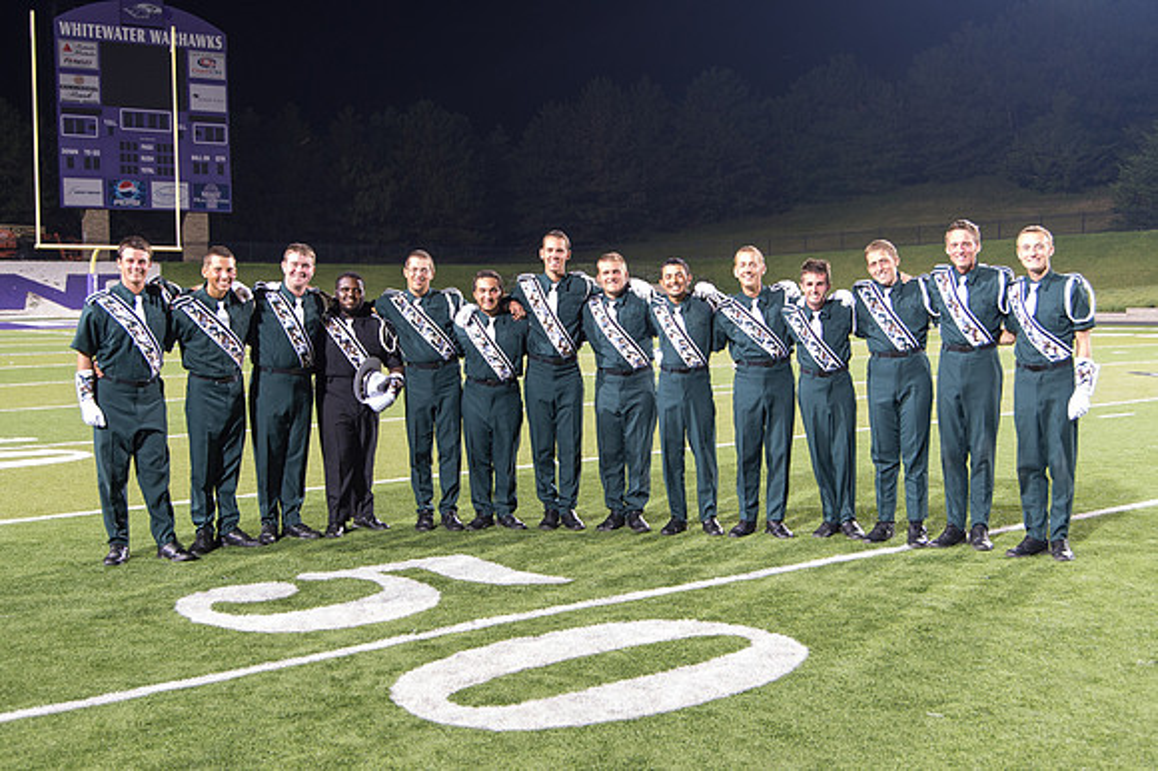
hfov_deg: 45.3
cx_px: 614
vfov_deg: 31.0
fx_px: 1387
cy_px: 398
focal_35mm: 43
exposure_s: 1/13
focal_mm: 35
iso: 1000
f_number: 5
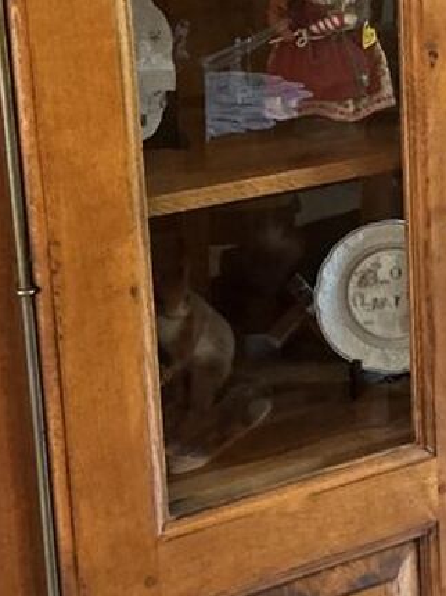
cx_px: 392
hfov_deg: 16.2
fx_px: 1548
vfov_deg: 21.5
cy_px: 100
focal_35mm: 90
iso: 250
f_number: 1.8
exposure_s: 1/33
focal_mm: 3
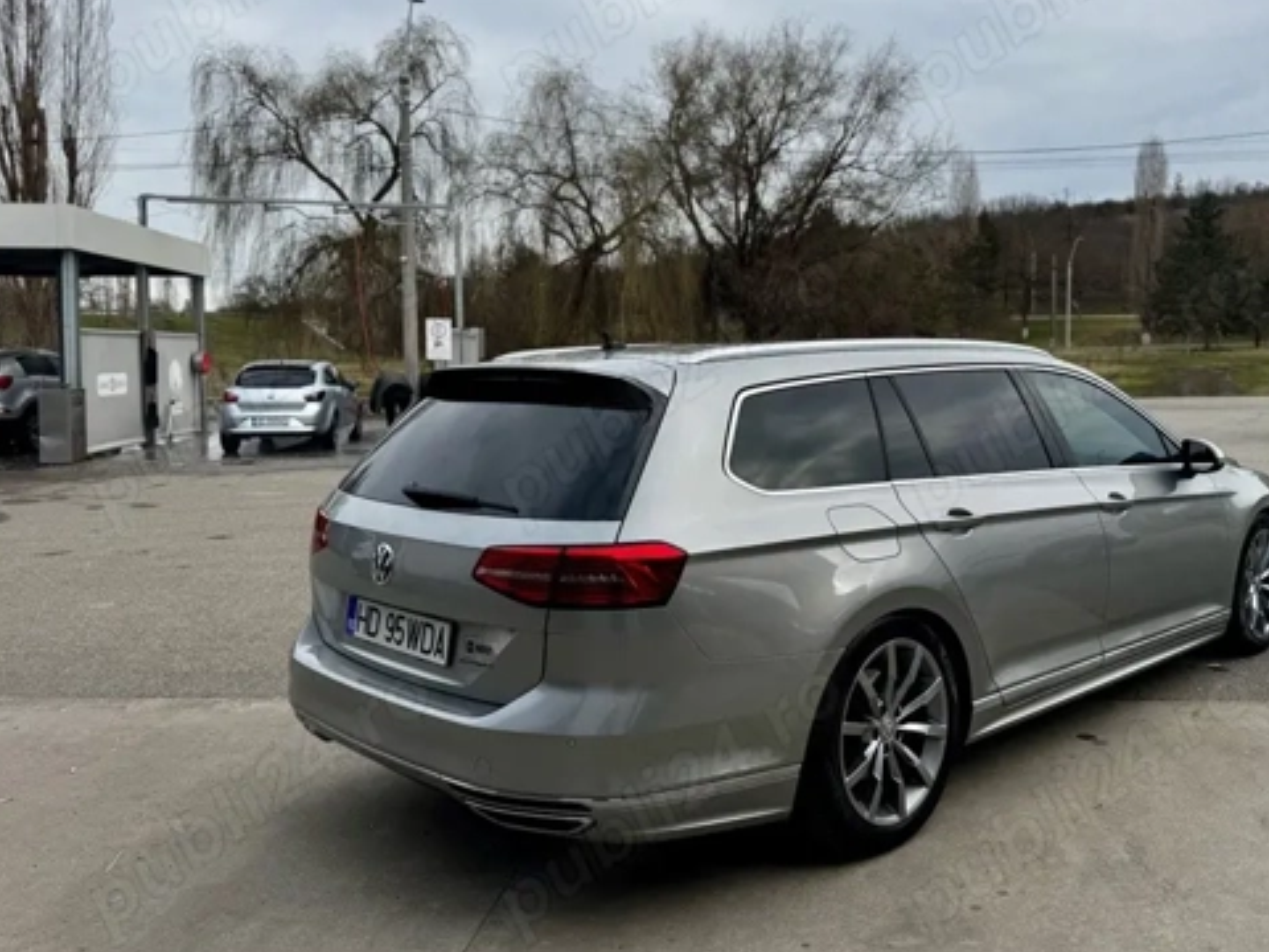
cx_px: 775
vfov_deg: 46.6
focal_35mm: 30
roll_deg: +0.7
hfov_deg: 59.4
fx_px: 1100
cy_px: 399
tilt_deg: -2.9
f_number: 1.78
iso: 80
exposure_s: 1/1923
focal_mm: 6.76
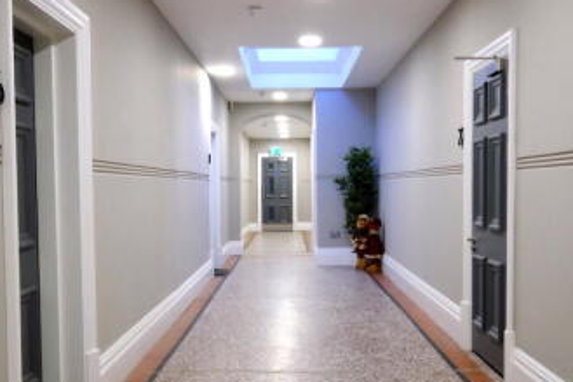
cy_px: 224
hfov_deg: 46.4
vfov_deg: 31.8
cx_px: 291
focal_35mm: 42
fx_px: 668
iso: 3200
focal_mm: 19.1
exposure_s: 1/30
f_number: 13
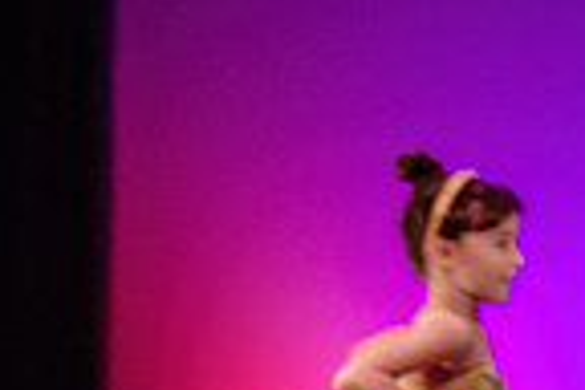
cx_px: 574
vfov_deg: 2.5
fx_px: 8986
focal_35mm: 553
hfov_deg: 3.7
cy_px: 456
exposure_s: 1/250
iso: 1600
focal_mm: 125
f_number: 2.8
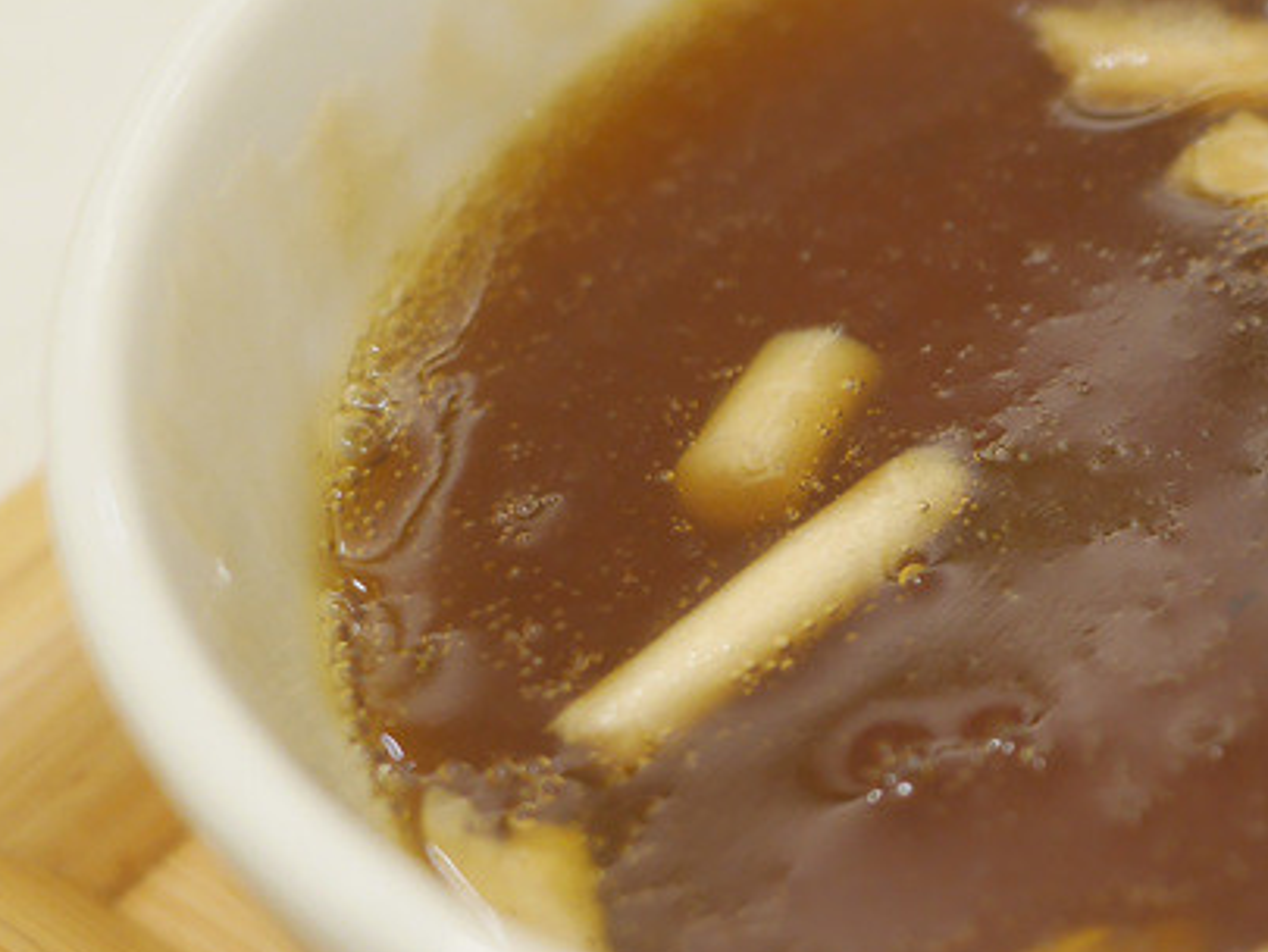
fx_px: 2711
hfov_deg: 24.6
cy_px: 542
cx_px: 1381
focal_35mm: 74
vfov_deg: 19.9
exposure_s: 1/60
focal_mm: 15
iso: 500
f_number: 2.8
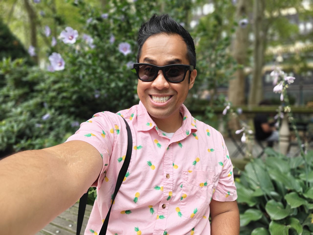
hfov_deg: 71.5
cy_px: 118
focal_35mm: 24
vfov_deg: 56.9
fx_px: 217
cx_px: 156
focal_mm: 6.06
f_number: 2.8
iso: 64
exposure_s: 1/349
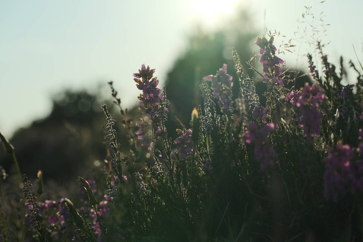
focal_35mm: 105
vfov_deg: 13.0
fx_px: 1059
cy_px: 121
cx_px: 182
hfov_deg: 19.5
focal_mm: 70
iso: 640
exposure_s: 1/1600
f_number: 8
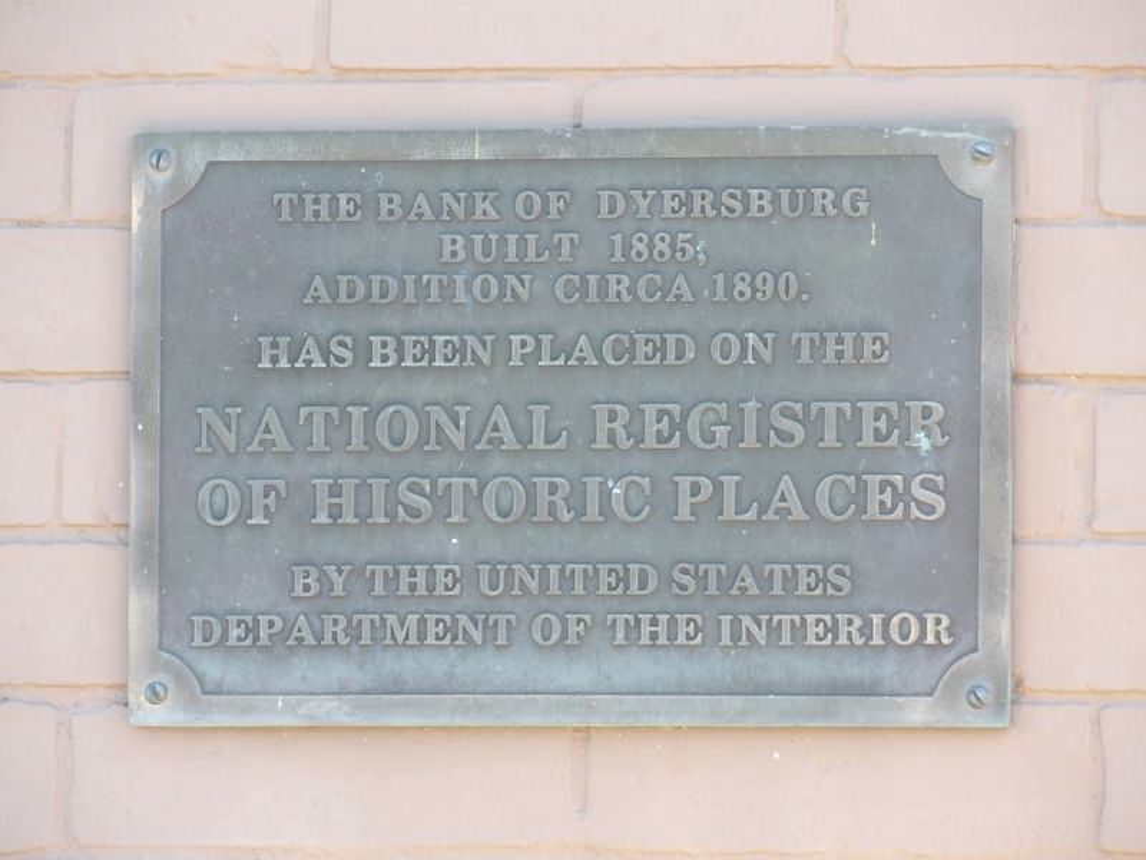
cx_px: 573
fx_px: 14567
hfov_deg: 4.5
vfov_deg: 3.4
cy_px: 430
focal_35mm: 440
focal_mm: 78.9
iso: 200
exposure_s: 1/74
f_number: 4.2
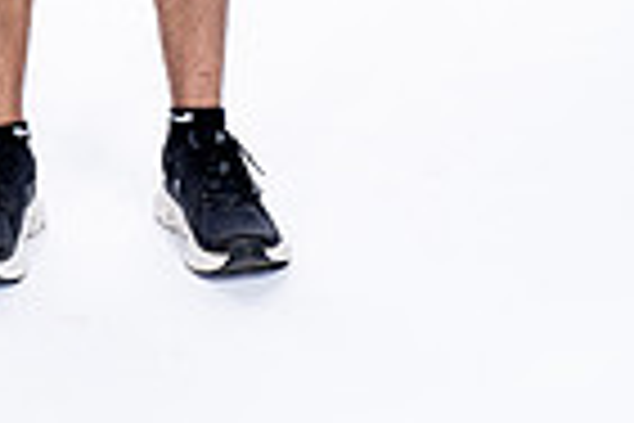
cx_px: 0
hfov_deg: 9.2
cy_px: -544
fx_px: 3927
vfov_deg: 5.9
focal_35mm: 223
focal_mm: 70
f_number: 5.6
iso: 100
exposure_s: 1/250
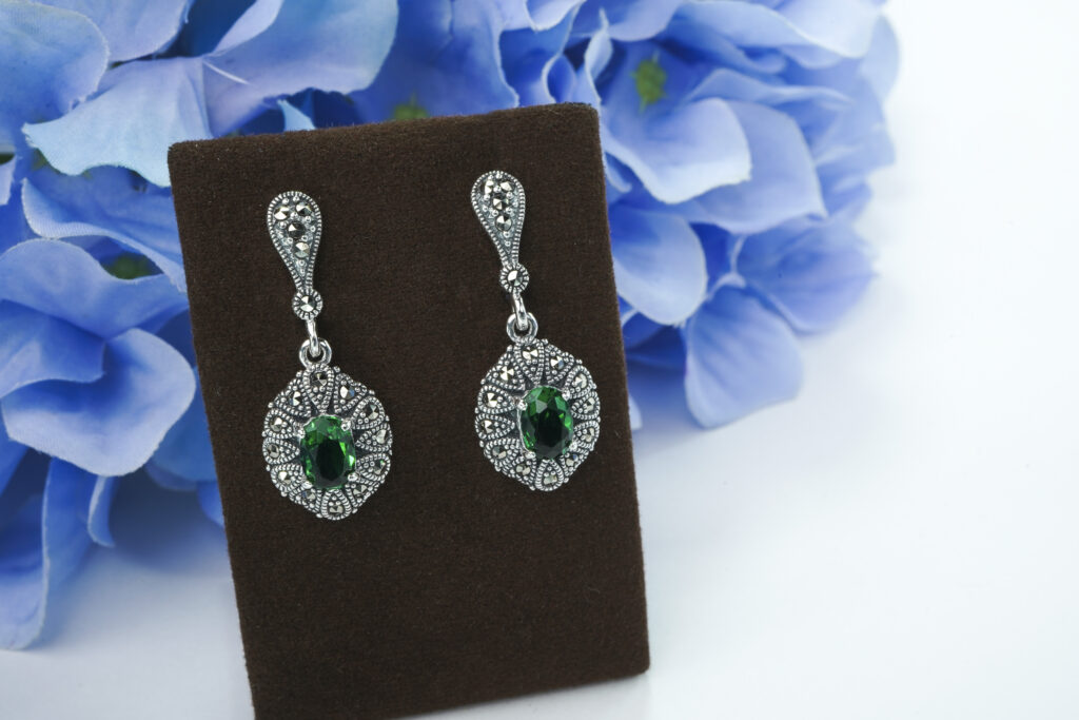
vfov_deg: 27.0
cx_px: 540
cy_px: 360
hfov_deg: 39.6
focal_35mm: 50
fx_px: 1499
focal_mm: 50
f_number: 16
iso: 250
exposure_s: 1/13
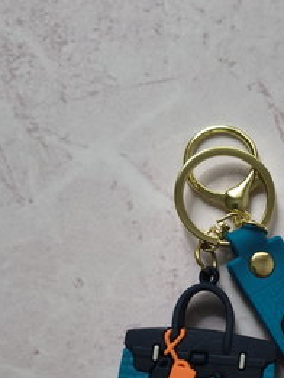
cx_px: 268
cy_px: 280
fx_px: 536
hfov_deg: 28.3
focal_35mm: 49
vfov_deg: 38.0
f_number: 1.8
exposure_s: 1/100
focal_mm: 5.56
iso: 271
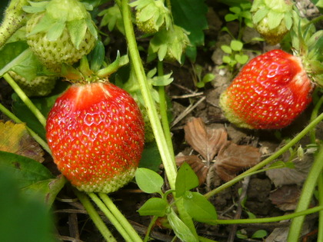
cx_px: 162
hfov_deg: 42.1
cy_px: 121
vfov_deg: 32.2
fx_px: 420
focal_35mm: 45
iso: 100
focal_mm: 5.5
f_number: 2.8
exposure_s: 1/400
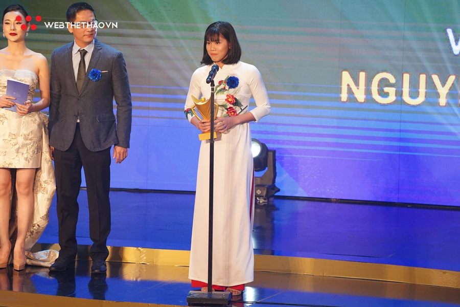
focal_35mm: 244
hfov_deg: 8.4
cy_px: 154
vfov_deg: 5.6
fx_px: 3118
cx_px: 230
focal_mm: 244
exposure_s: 1/400
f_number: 5.6
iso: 5000
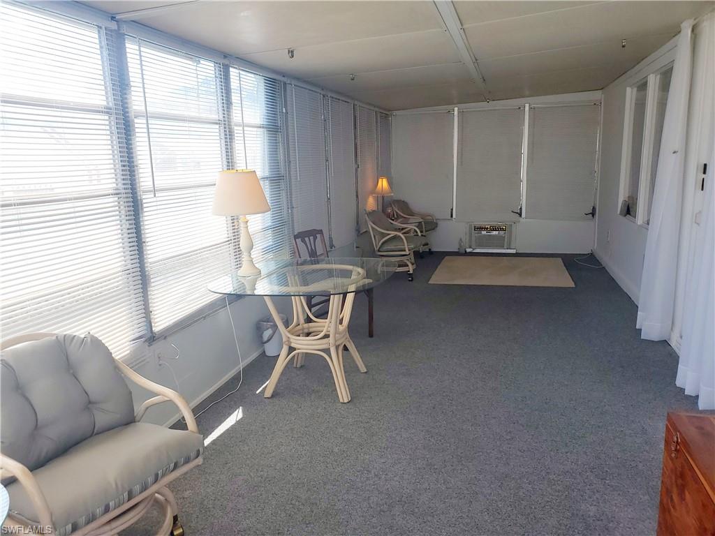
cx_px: 358
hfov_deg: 67.3
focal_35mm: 26
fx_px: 537
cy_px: 268
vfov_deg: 53.1
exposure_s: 1/156
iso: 50
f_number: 2.4
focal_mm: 4.3
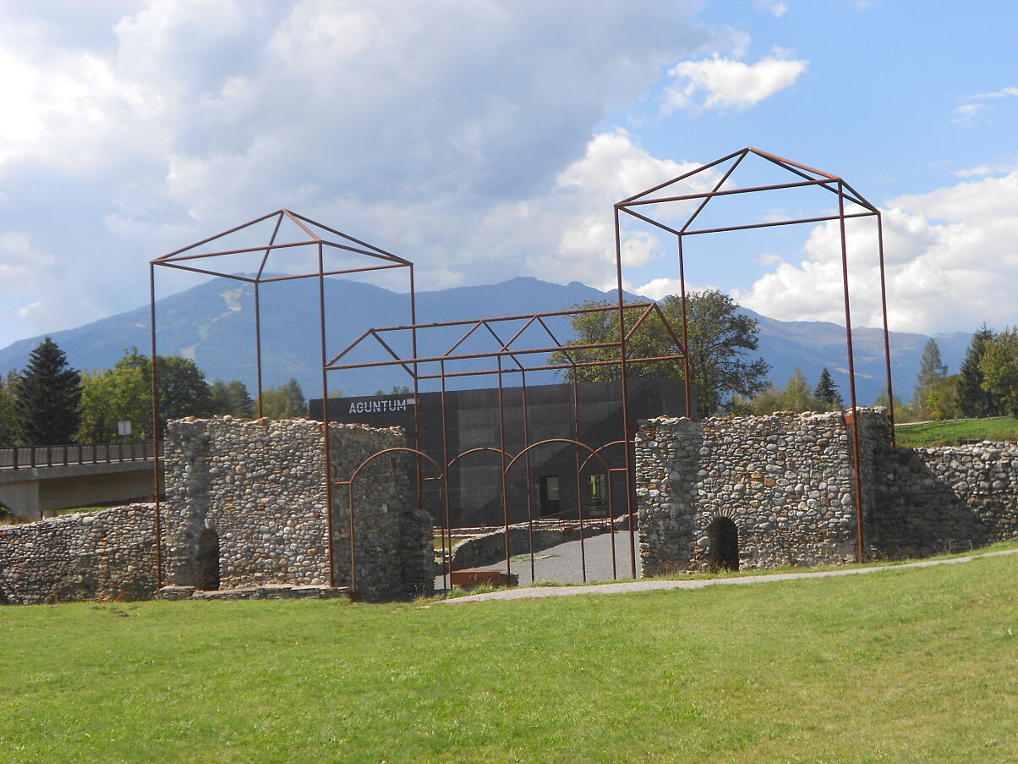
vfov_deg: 29.7
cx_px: 509
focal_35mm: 49
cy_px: 382
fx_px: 1441
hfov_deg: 38.9
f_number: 4.5
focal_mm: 9
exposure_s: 1/500
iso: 80
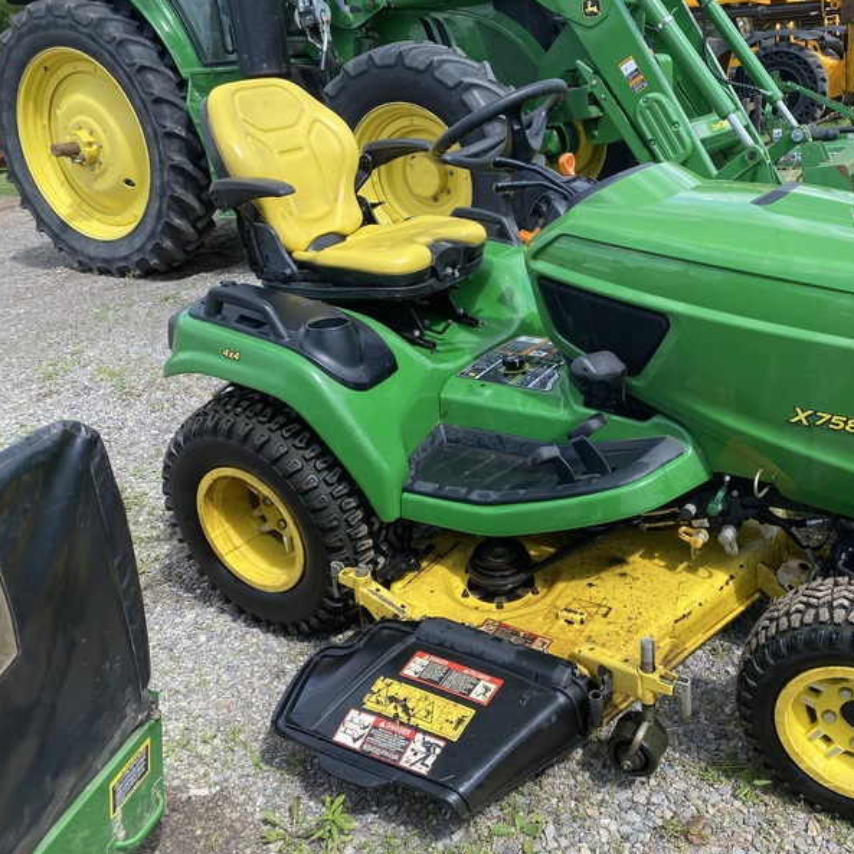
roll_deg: +2.8
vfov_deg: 52.5
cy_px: 429
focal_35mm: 31
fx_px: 865
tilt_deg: -23.3
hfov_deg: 51.6
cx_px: 563
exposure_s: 1/757
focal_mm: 4.25
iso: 32
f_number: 1.8
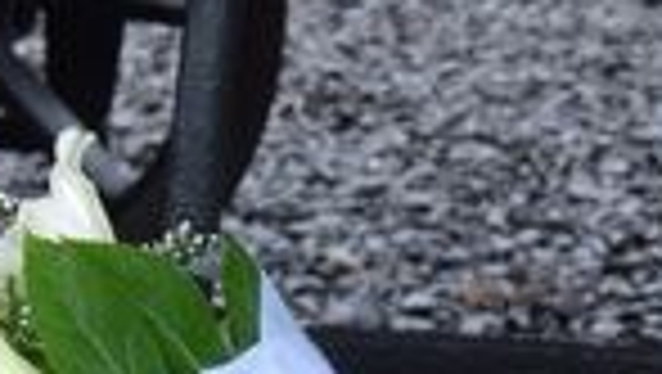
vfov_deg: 6.2
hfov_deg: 11.0
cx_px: 351
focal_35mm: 195
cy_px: 369
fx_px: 3426
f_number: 5
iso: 400
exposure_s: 1/100
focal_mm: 32
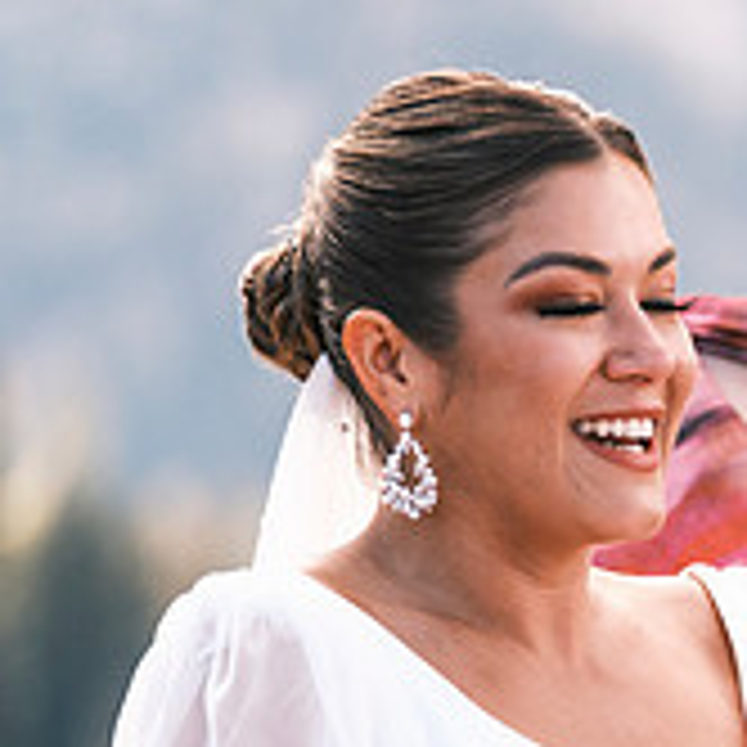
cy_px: 799
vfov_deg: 2.9
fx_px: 14649
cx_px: 1053
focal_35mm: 600
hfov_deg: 2.9
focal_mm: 134.4
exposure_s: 1/850
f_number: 2.8
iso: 400
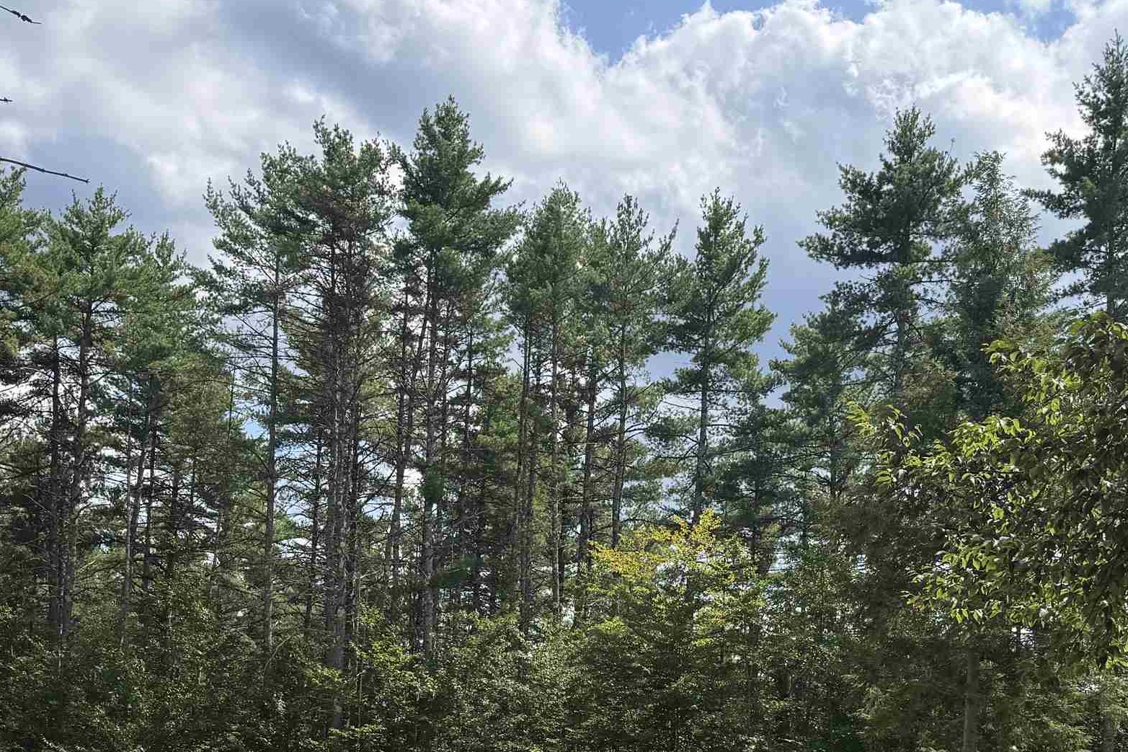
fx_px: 1535
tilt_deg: +2.5
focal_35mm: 49
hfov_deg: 40.3
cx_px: 530
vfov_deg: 26.0
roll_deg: -3.5
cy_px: 762
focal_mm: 6.76
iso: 80
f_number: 1.78
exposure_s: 1/3096
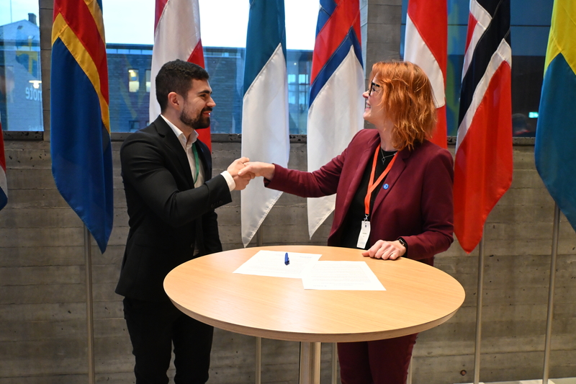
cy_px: 192
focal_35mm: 32
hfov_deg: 59.5
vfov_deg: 41.7
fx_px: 504
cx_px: 288
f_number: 4
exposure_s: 1/250
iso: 3600
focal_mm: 21
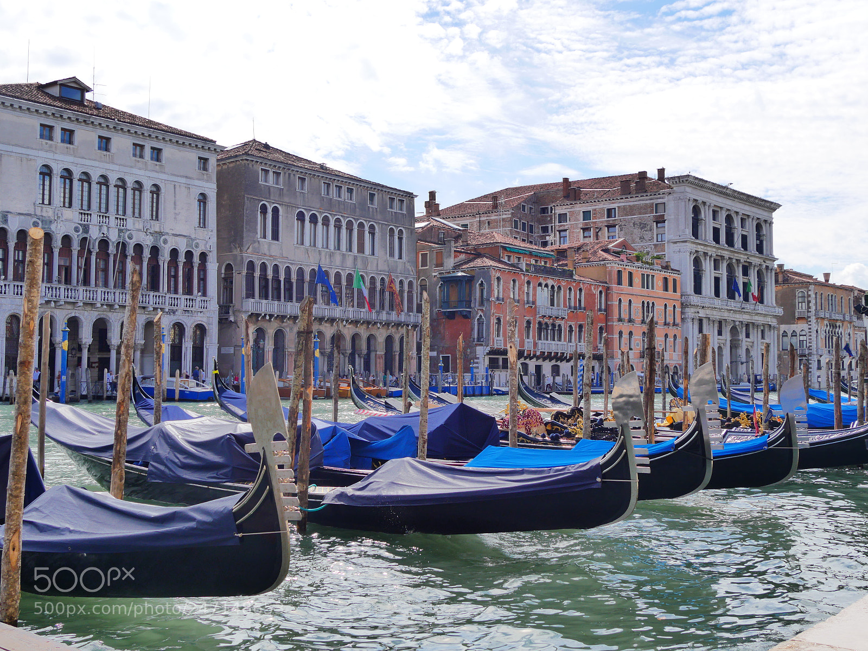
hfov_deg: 49.0
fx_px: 953
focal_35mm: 38
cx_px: 434
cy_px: 326
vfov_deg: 37.7
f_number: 8
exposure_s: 1/400
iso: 800
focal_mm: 19
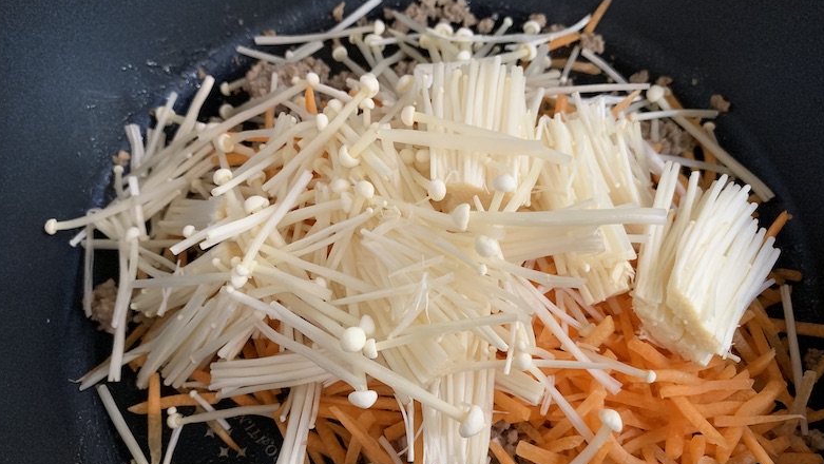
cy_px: 255
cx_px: 413
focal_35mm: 29
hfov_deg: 66.0
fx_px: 634
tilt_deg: -67.0
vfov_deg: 40.2
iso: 400
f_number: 1.8
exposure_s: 1/52
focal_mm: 4.25
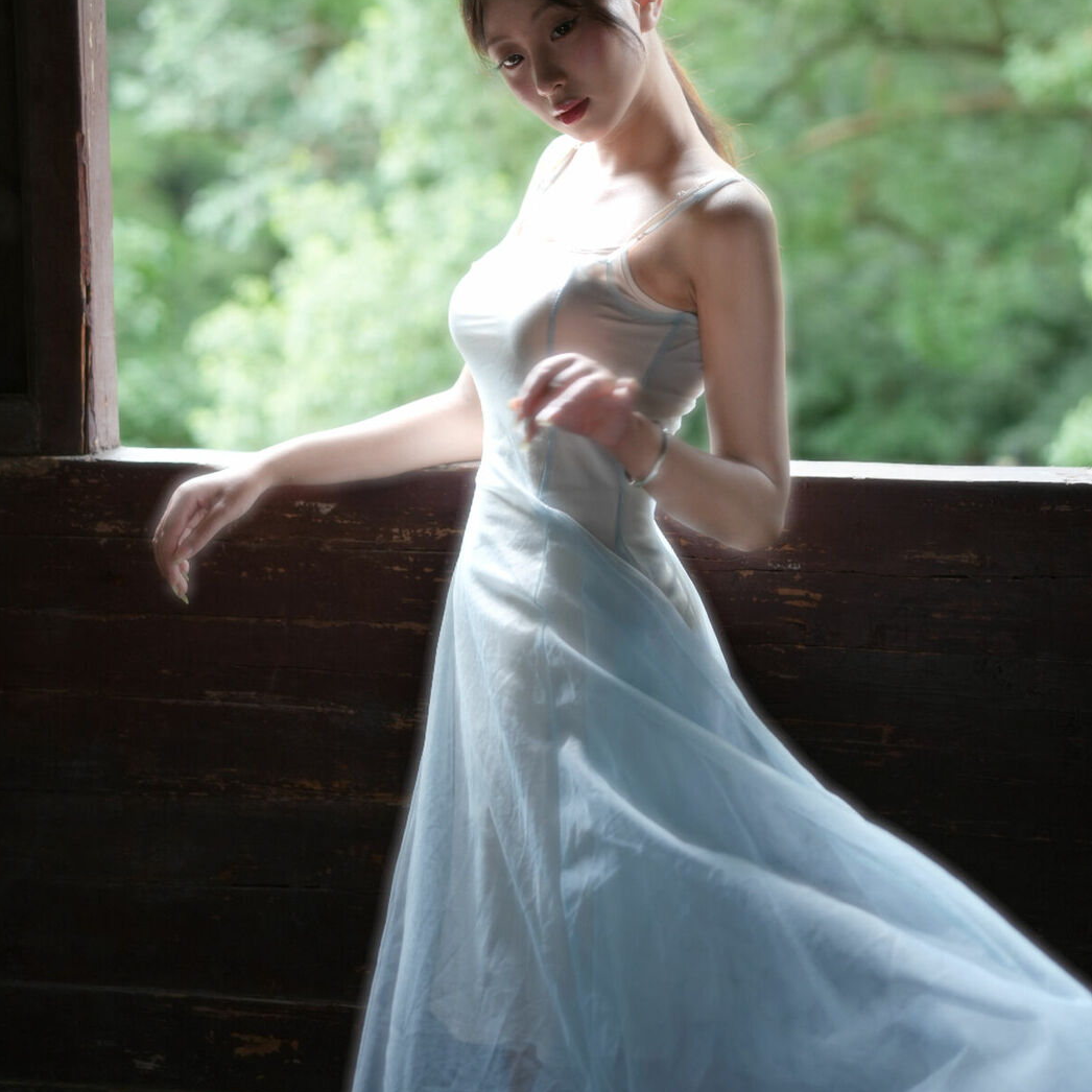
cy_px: 323
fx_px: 2284
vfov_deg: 26.7
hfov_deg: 26.9
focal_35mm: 64
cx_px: 545
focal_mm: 50
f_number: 2
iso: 200
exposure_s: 1/125
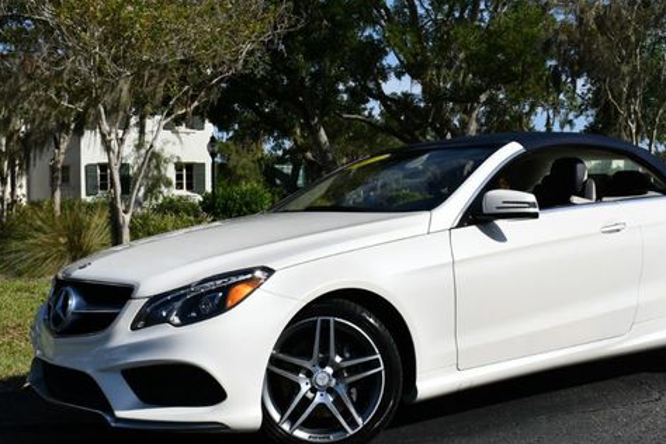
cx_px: 388
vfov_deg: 25.0
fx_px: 999
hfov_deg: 36.8
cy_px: 183
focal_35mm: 54
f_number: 10
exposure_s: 1/400
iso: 100
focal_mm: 20
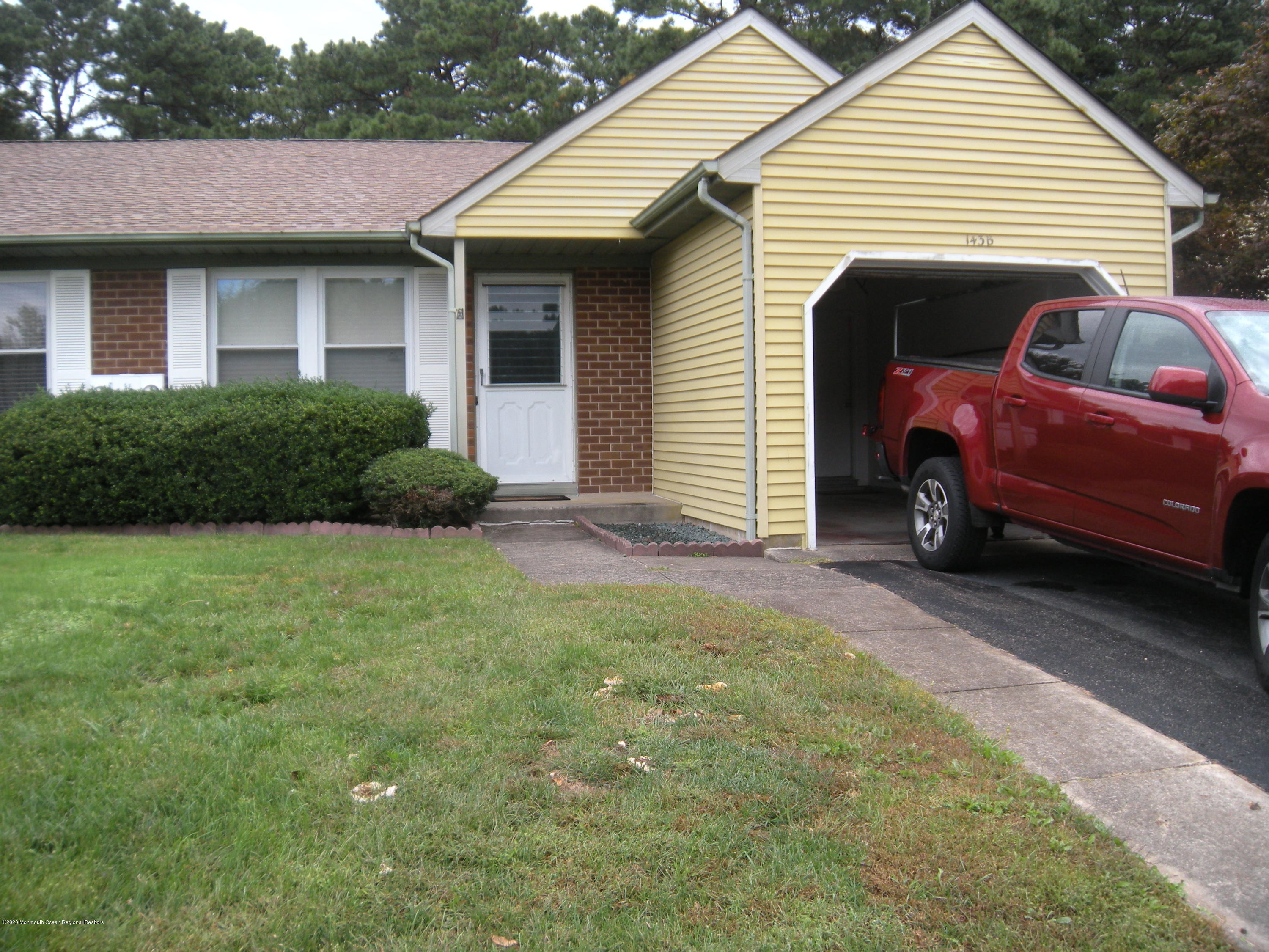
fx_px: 1283
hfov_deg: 52.6
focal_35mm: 35
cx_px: 634
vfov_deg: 40.7
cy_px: 476
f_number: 3.8
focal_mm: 5.9
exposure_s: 1/148
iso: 64
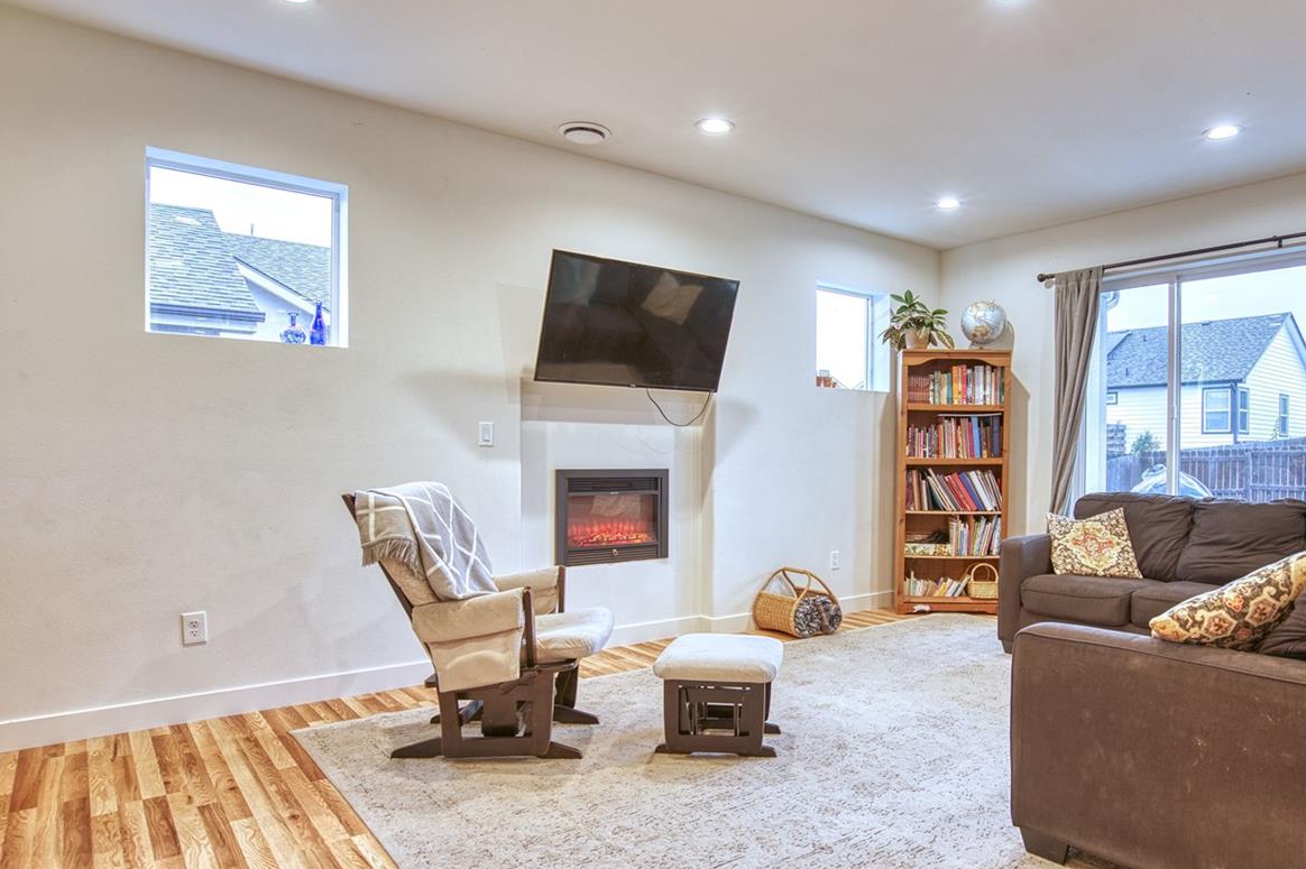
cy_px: 474
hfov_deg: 77.6
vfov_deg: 57.1
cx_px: 789
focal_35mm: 22
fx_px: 798
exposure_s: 1/50
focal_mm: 16
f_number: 4
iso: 500
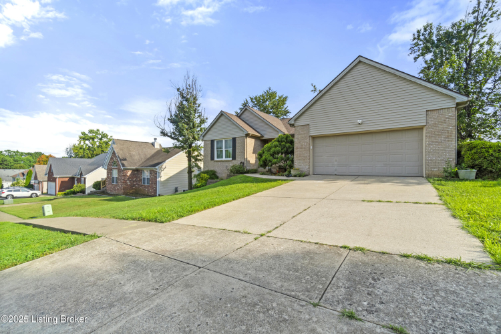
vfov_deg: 77.3
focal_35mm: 15
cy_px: 167
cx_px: 250
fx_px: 209
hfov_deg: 100.4
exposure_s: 1/500
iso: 400
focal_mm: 10
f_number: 8
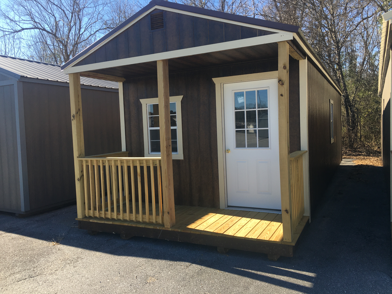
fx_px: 328
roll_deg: +1.0
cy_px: 147
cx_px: 196
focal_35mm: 29
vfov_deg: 48.2
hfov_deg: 61.7
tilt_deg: -2.8
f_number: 2.2
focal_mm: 4.15
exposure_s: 1/574
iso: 25
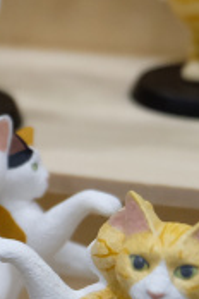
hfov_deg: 9.4
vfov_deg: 14.5
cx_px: -177
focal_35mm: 138
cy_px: 326
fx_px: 1144
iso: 1600
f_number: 3.8
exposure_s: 1/125
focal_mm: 20.1
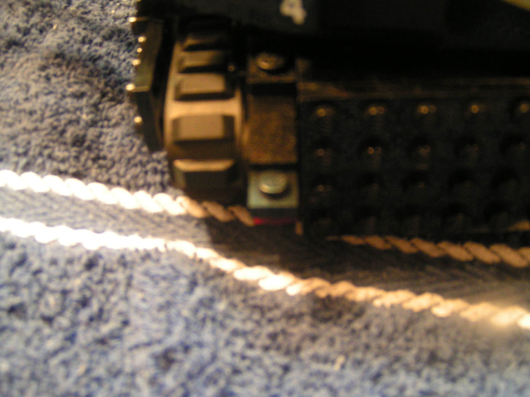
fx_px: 689
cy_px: 198
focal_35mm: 45
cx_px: 265
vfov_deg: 32.2
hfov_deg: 42.1
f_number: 2.8
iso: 200
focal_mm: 6.9
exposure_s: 1/3
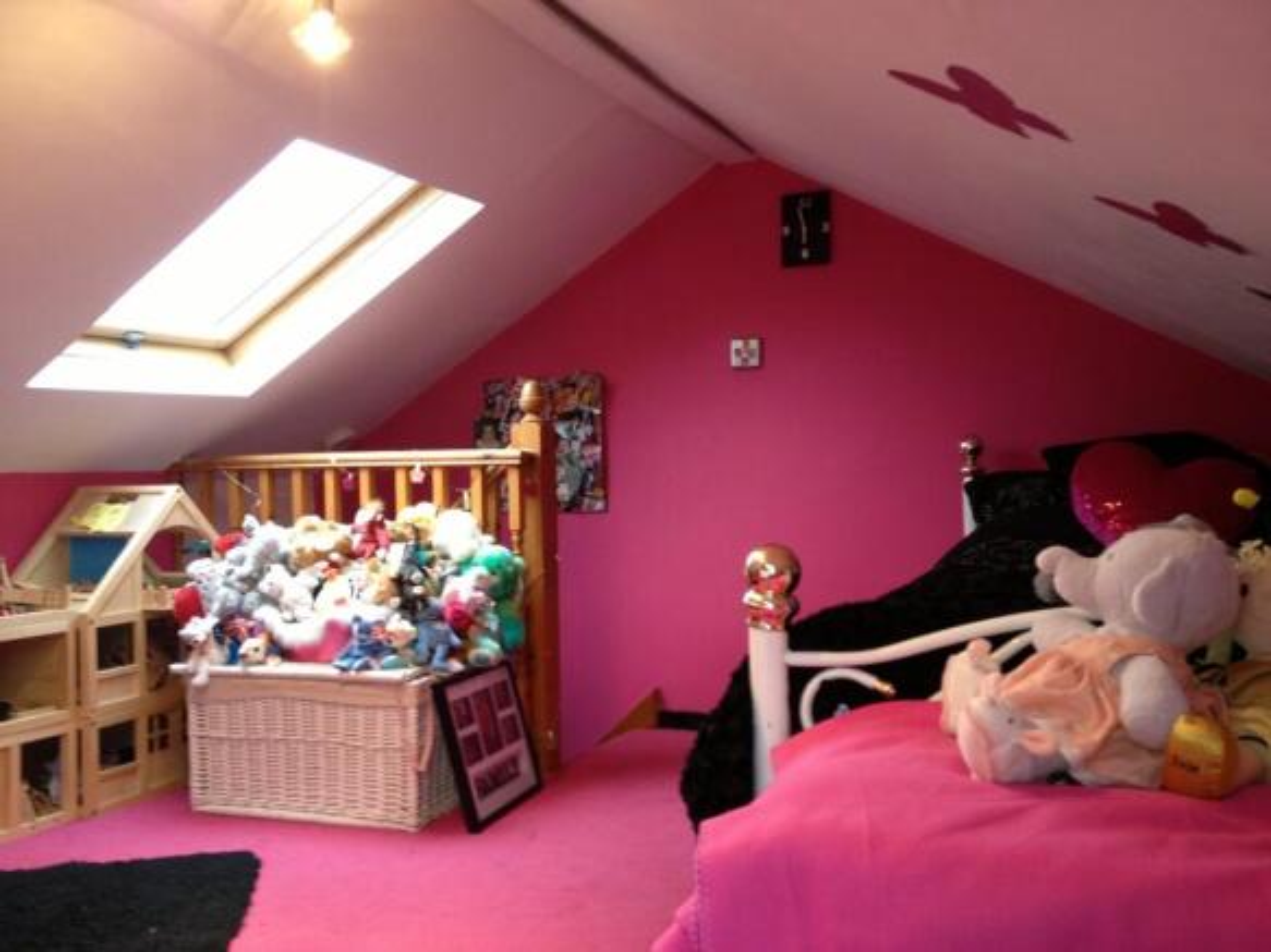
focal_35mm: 35
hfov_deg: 52.6
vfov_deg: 40.7
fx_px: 1285
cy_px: 476
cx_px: 636
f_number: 2.4
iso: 125
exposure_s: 1/20
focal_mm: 4.28
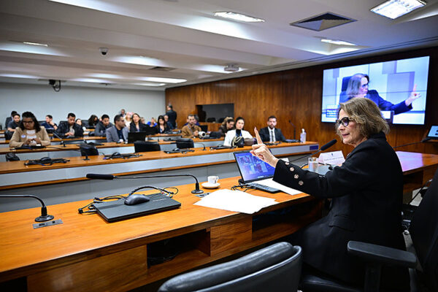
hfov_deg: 73.7
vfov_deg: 53.1
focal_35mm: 24
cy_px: 146
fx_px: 292
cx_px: 219
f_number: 2.8
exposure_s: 1/160
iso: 1600
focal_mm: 24
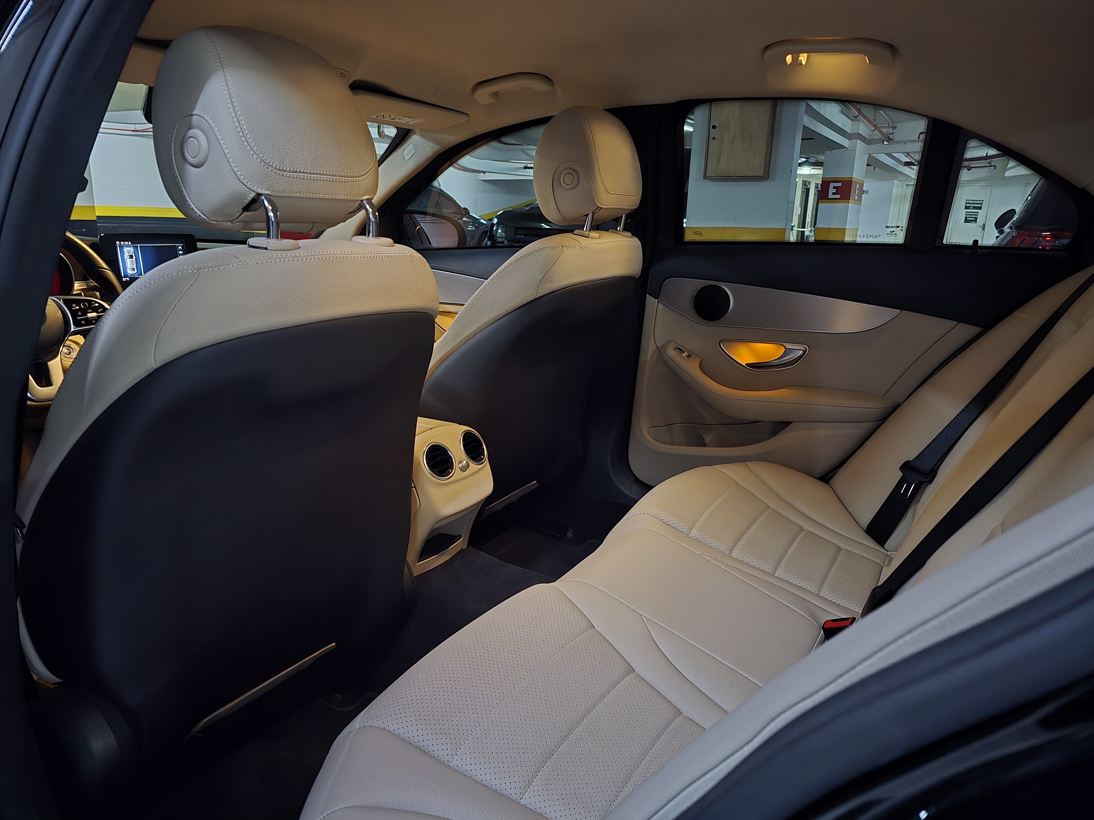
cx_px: 547
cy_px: 410
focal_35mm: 23
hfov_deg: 73.9
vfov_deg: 58.9
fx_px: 727
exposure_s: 1/24
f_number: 1.7
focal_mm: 6.3
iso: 2500
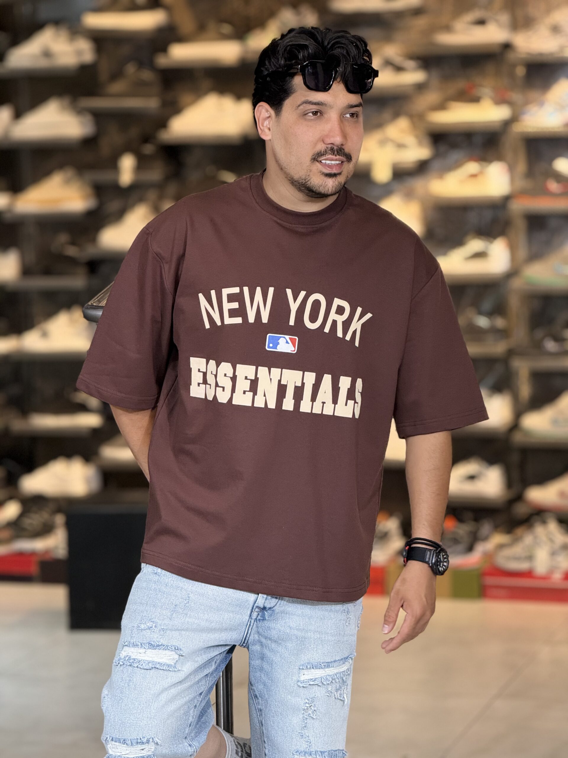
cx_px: 284
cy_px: 379
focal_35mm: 120
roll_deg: +0.9
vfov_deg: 16.4
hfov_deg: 12.3
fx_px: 2625
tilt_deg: -5.8
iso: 200
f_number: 2.8
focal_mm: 15.66
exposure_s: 1/100
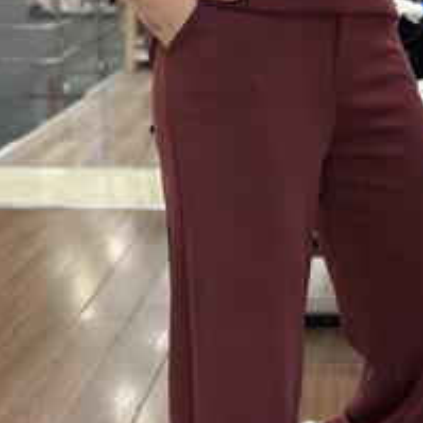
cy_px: 139
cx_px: 274
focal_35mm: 88
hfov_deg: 19.7
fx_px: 1217
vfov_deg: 19.7
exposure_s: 1/50
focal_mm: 6.86
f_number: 1.78
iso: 200
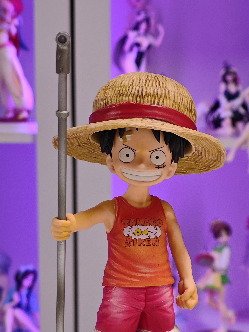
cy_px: 236
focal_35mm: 124
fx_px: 1190
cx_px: 179
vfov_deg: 15.8
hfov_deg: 11.9
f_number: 2.4
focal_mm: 7.48
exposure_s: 1/20.1
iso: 400
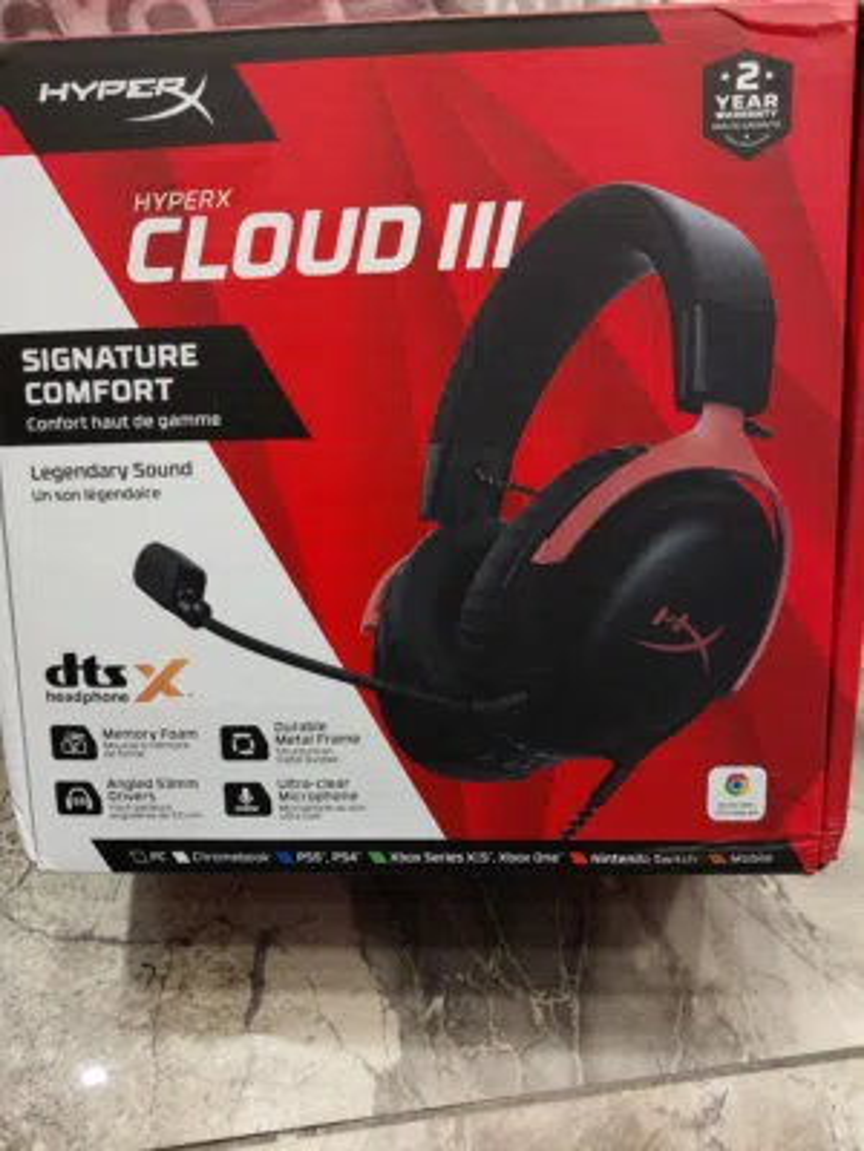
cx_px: 432
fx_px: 765
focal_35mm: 23
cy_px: 576
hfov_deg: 58.9
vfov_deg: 73.9
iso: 125
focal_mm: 5.06
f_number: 1.8
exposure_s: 1/50
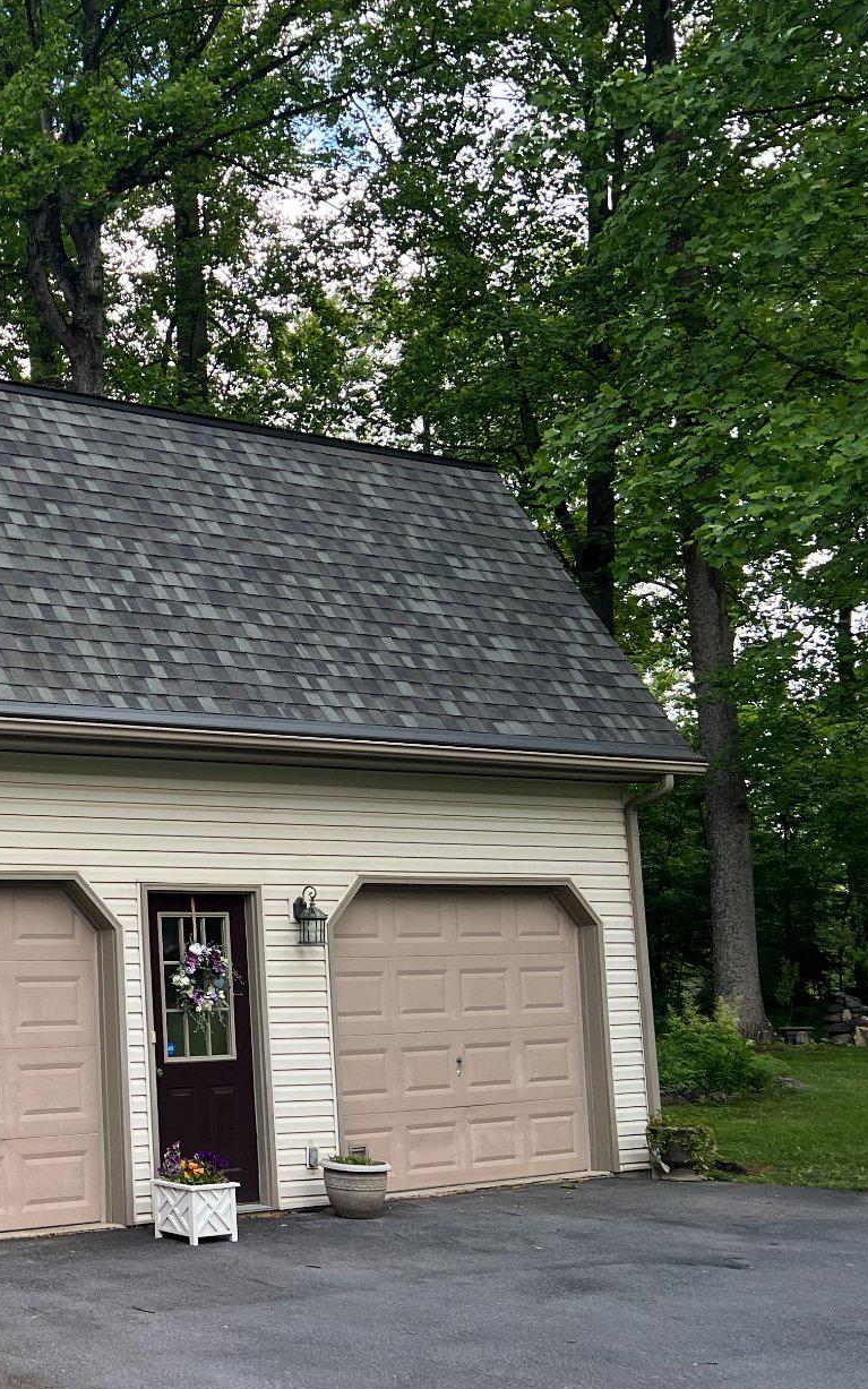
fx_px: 1741
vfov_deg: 43.4
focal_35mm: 46
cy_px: 762
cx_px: -250
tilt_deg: +7.4
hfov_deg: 24.5
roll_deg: +0.7
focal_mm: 5.7
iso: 50
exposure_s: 1/539
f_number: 1.5
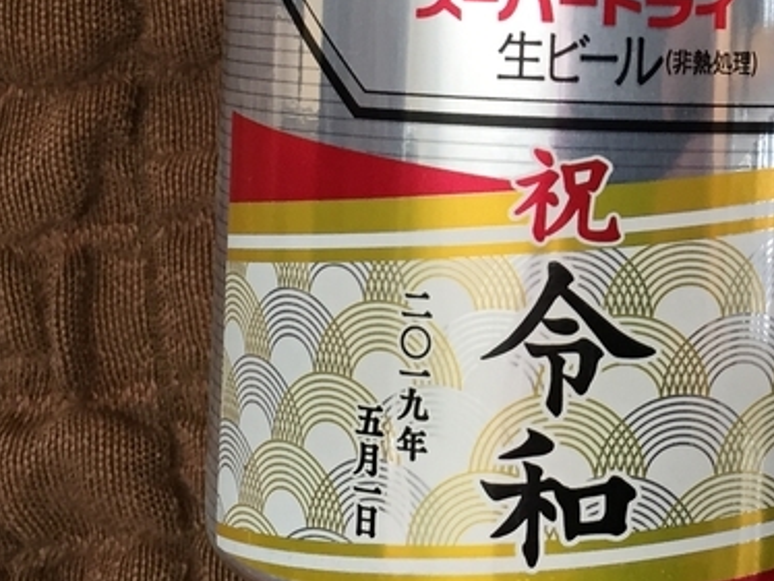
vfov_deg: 15.6
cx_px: 650
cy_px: 10
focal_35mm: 93
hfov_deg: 20.8
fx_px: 2081
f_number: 2.2
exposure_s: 1/30
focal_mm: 4.15
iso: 40
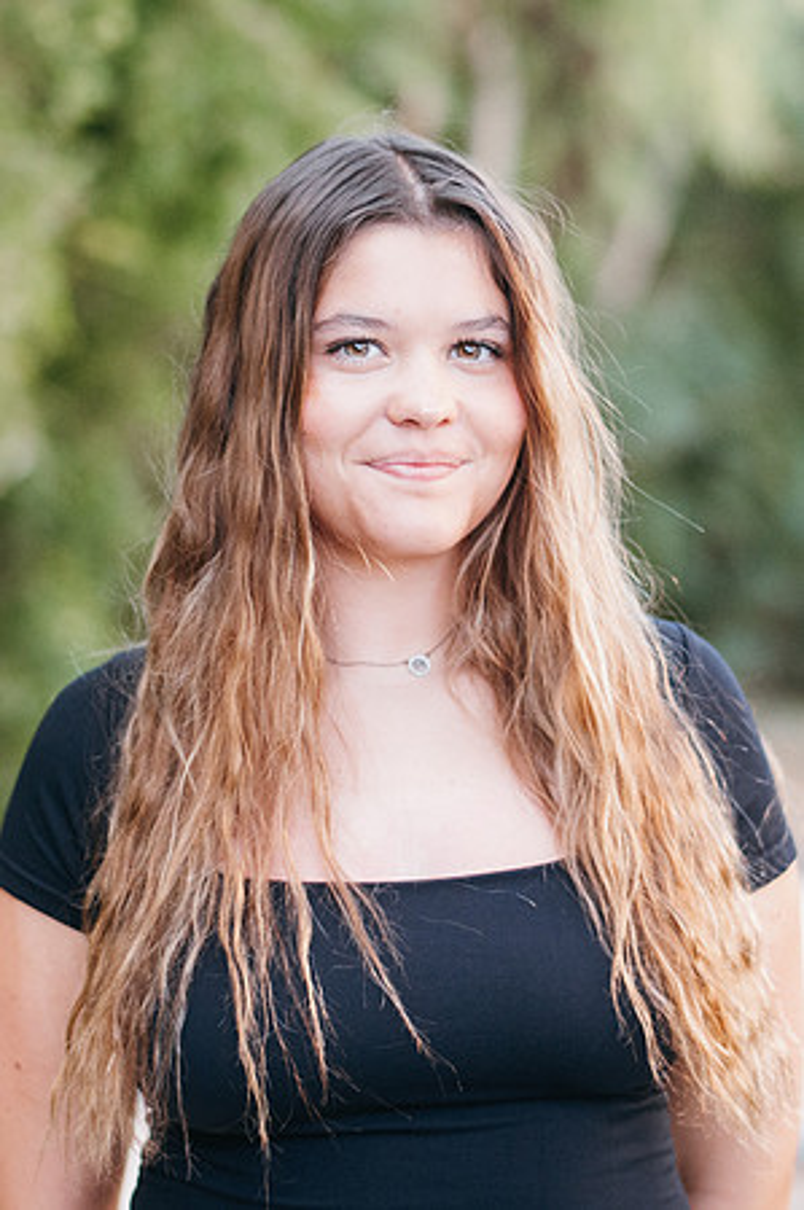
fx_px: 3739
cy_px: 443
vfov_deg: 18.4
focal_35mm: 111
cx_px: 423
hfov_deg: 12.3
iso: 2000
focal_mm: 58
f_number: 1.8
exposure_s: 1/1000
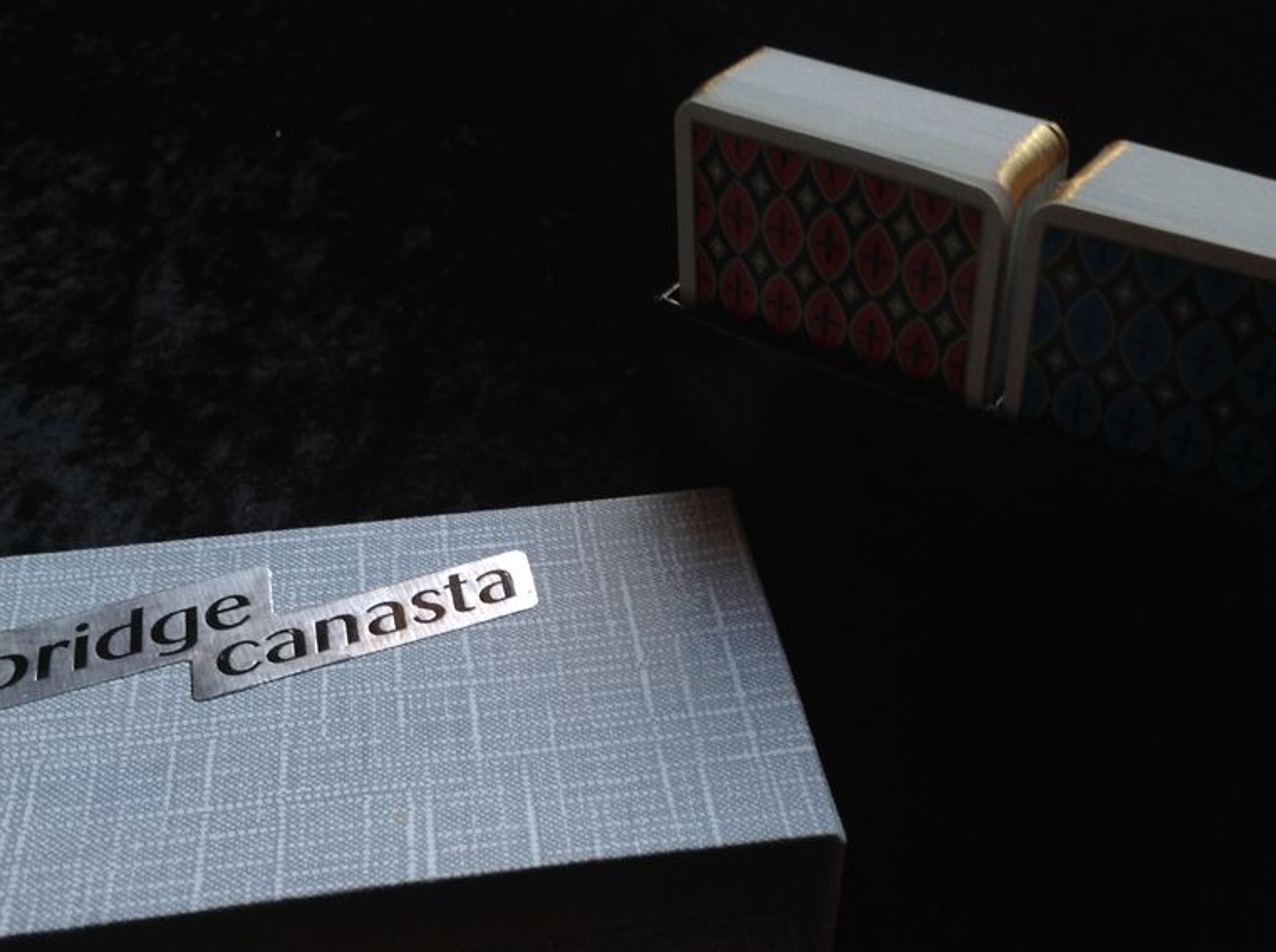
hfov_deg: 41.3
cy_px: 618
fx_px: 1693
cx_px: 674
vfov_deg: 31.2
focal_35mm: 46
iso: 50
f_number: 2.4
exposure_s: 1/20
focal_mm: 4.28
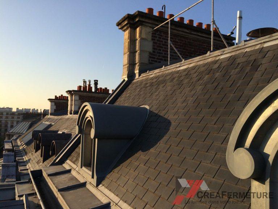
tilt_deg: +3.0
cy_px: 104
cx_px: 139
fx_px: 233
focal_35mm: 29
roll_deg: -1.6
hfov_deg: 61.7
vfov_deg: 48.2
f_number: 2.2
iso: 32
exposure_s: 1/1466
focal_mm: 4.15
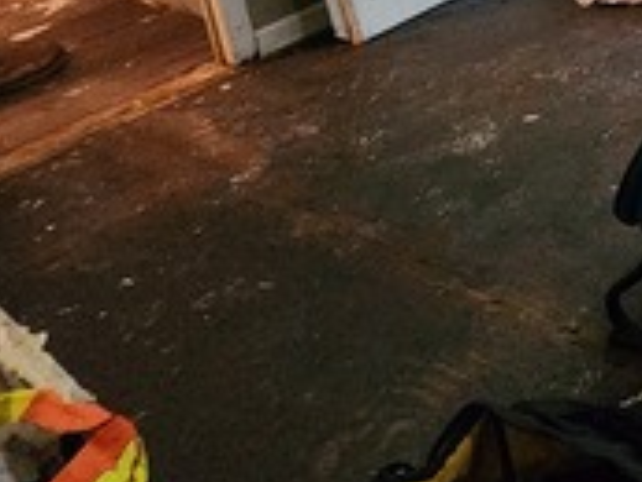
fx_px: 891
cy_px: -289
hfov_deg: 23.2
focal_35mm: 48
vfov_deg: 22.9
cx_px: 1124
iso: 320
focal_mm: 2.2
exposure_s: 1/60
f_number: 2.2
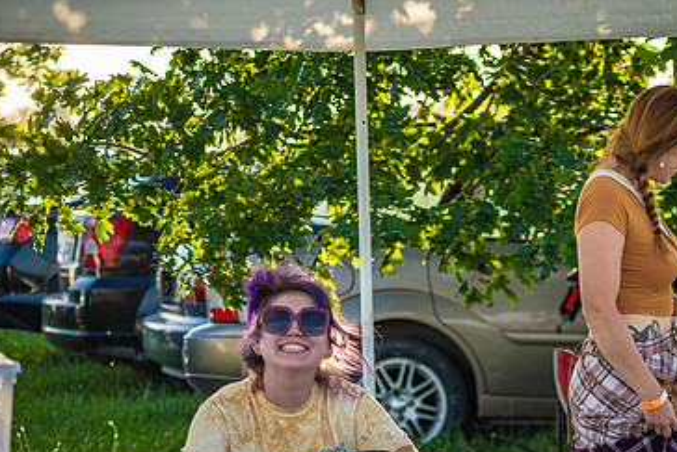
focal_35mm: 191
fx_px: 3593
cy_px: 299
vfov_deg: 7.2
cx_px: 526
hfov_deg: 10.7
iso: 250
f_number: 4
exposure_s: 1/400
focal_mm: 120
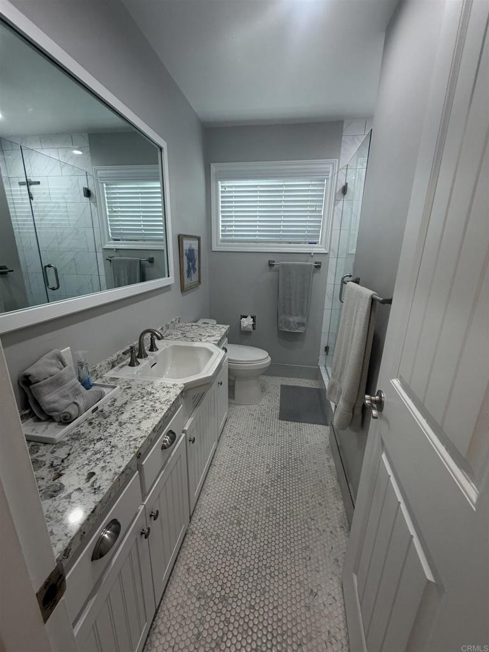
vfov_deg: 102.1
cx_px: 244
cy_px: 326
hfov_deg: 85.7
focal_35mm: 14
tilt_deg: -16.3
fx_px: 264
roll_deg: -1.6
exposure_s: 1/120
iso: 200
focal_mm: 2.22
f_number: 2.2
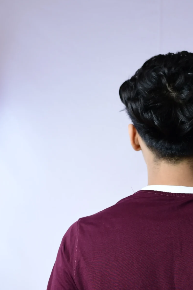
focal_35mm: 90
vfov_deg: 21.9
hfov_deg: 15.0
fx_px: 724
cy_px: 282
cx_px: 169
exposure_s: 1/100
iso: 250
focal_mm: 35
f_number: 3.2
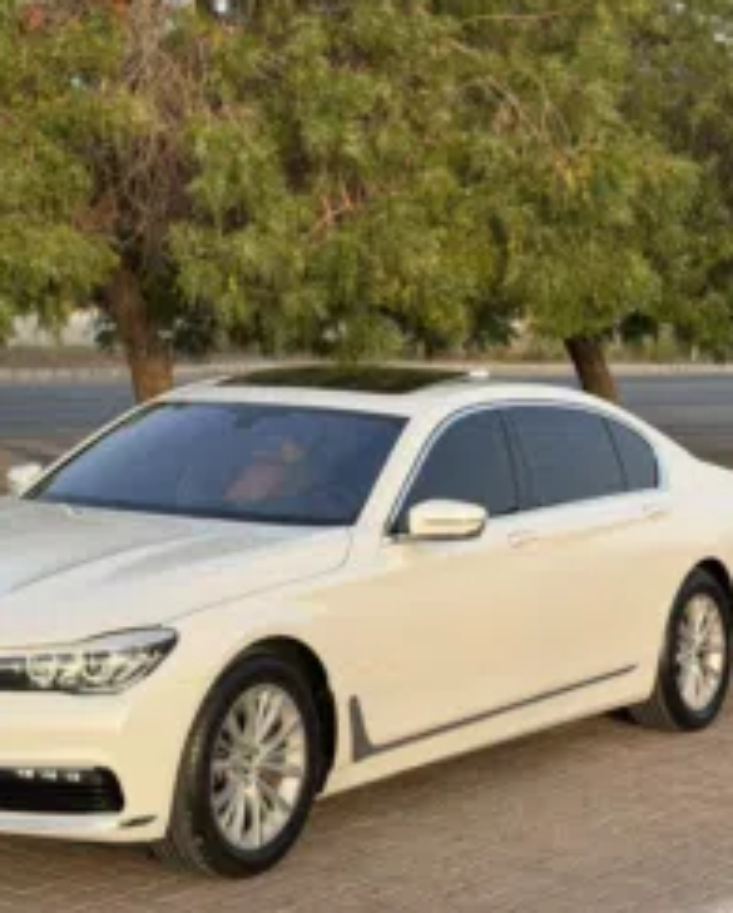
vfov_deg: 24.6
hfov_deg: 19.9
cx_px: 244
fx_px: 2084
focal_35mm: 77
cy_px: 316
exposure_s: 1/1543
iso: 64
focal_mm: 6.76
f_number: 1.78
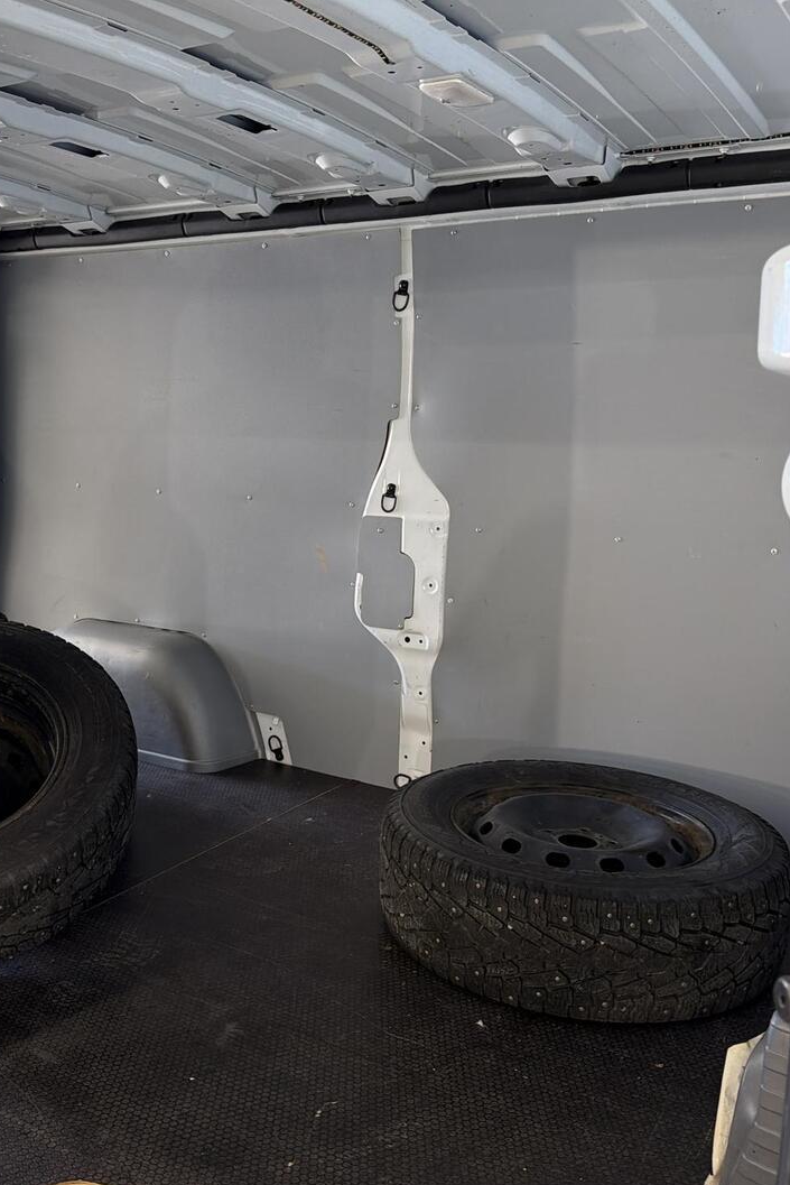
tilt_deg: -8.8
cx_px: 271
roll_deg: +0.1
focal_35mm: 34
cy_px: 586
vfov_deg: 55.8
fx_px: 1119
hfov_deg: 38.5
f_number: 1.78
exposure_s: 1/50
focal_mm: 6.76
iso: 160
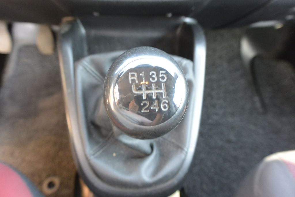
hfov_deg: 65.5
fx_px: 229
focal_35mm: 28
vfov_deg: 46.4
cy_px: 98
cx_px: 148
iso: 800
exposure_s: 1/40
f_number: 3.5
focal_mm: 10.7
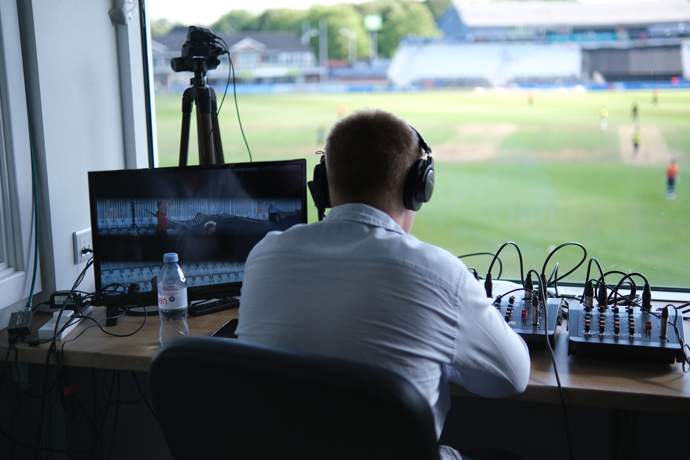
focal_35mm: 50
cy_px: 230
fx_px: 958
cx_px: 345
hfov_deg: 39.6
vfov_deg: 27.0
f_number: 1.4
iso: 320
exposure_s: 1/2000
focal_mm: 33
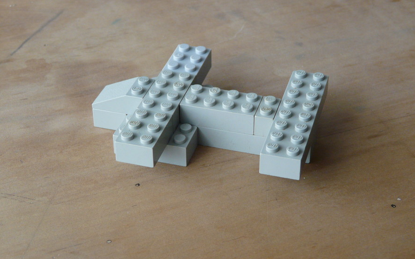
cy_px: 113
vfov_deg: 18.3
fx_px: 803
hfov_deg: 29.0
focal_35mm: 71
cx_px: 207
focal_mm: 10.8
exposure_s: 1/6
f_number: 3.2
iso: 200
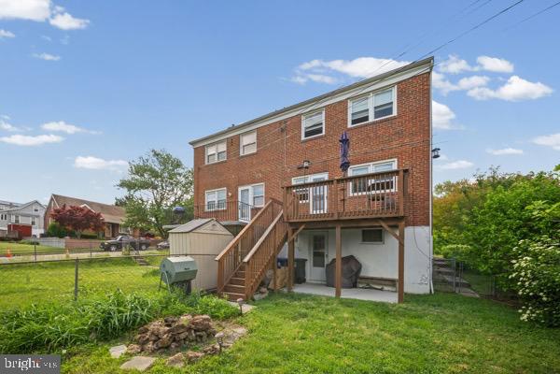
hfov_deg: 112.6
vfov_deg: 90.0
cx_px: 280
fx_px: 187
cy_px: 187
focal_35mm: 12
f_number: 7.1
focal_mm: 12
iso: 80
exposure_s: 1/80
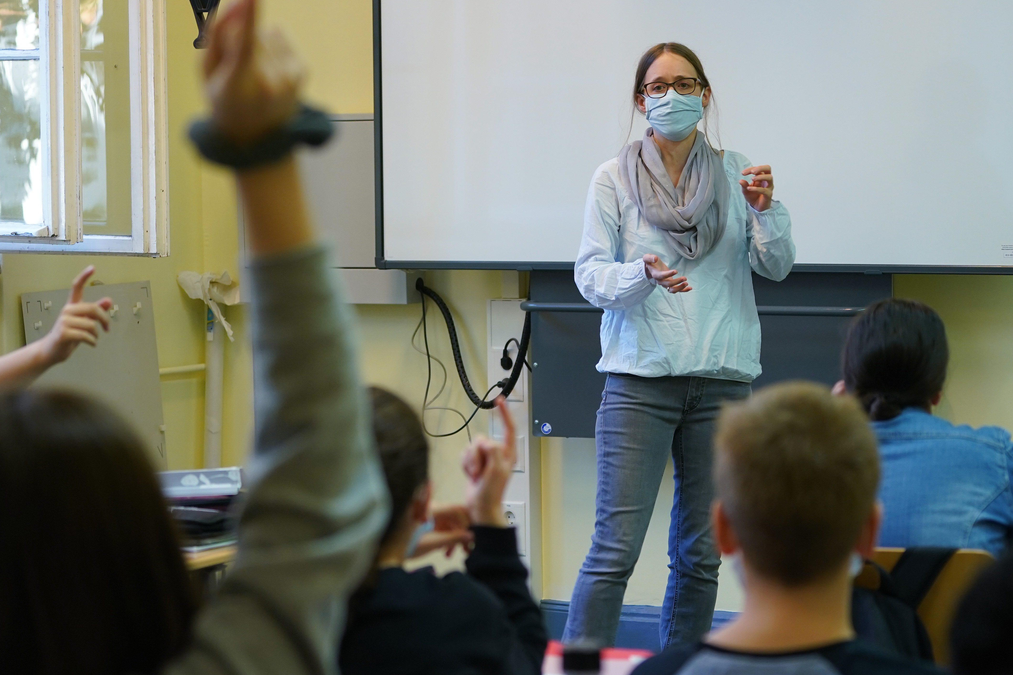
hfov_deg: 17.8
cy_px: 408
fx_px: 3236
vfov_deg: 11.9
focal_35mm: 115
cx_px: 546
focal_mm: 81
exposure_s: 1/125
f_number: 4
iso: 1250
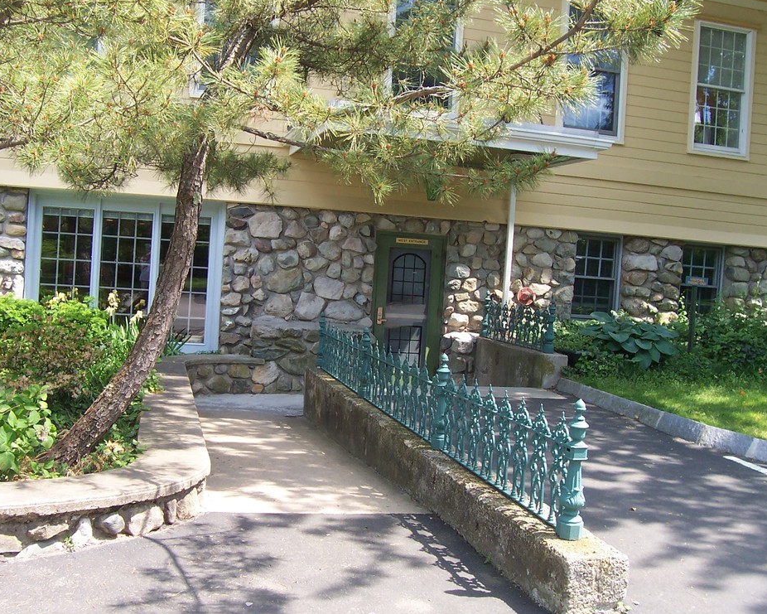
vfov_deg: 38.2
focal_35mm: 39
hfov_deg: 46.8
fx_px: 885
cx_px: 357
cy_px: 305
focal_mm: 5.6
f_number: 2.8
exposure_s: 1/350
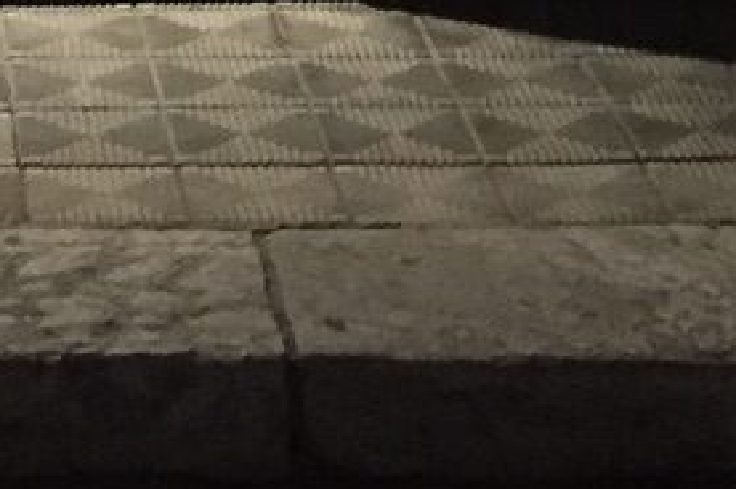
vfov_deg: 6.5
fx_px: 3635
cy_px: -1323
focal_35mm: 178
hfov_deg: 11.2
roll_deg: -1.3
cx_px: -290
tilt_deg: +3.1
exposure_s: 1/25
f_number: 2.2
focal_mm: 4.15
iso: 250
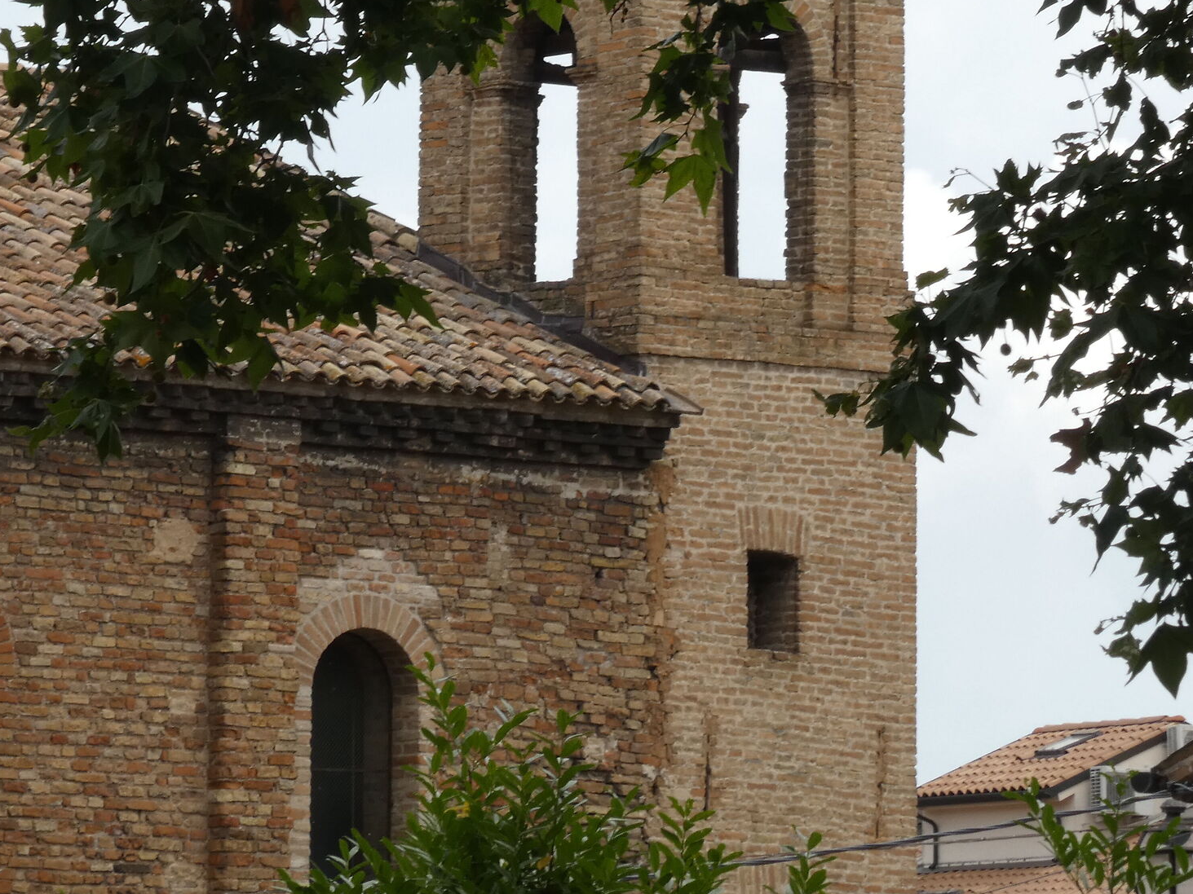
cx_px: 647
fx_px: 10683
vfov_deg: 4.8
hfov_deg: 6.4
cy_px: 240
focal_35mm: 310
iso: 80
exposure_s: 1/200
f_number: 7.1
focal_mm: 33.9
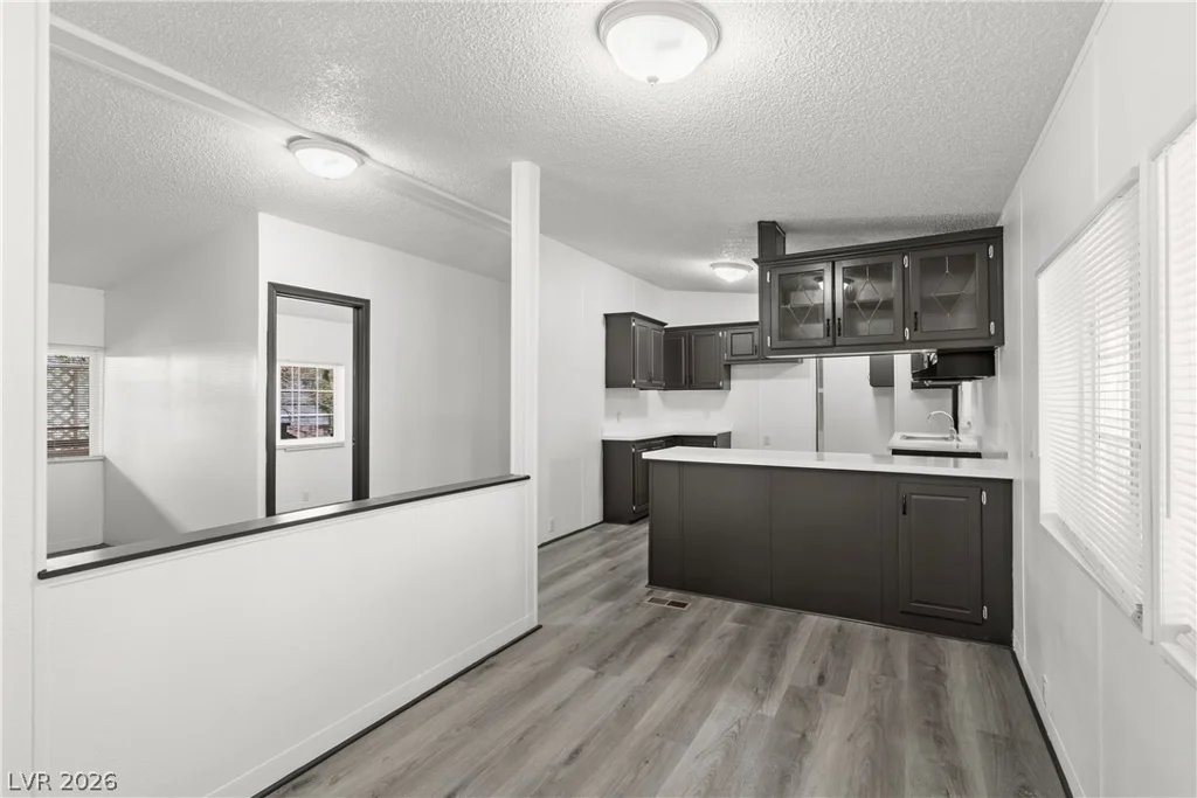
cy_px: 399
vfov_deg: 70.5
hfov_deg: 93.3
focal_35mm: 17
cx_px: 598
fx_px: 565
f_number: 7.1
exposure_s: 1/20
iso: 500
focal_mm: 17
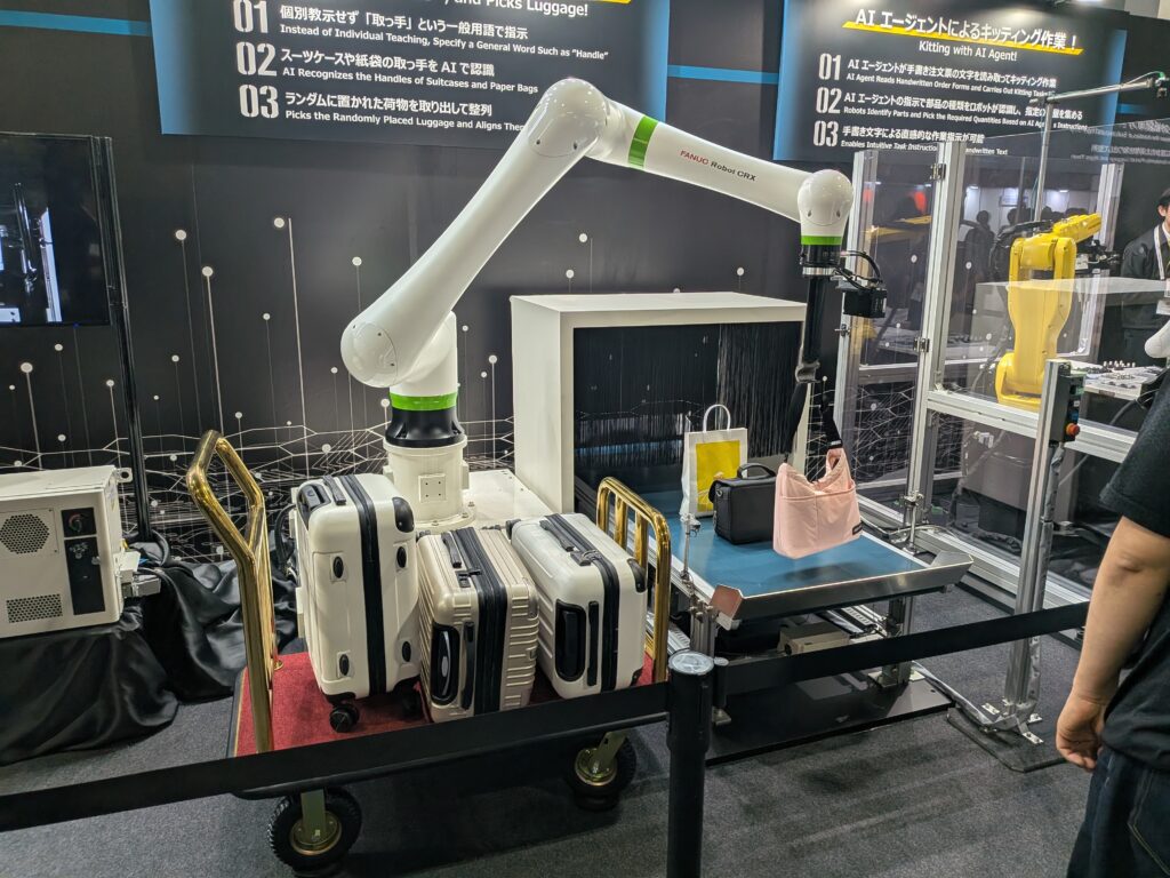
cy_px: 439
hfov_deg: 71.6
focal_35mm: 24
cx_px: 585
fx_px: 811
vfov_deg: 56.8
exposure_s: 1/200
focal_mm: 4.53
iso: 26
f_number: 1.7
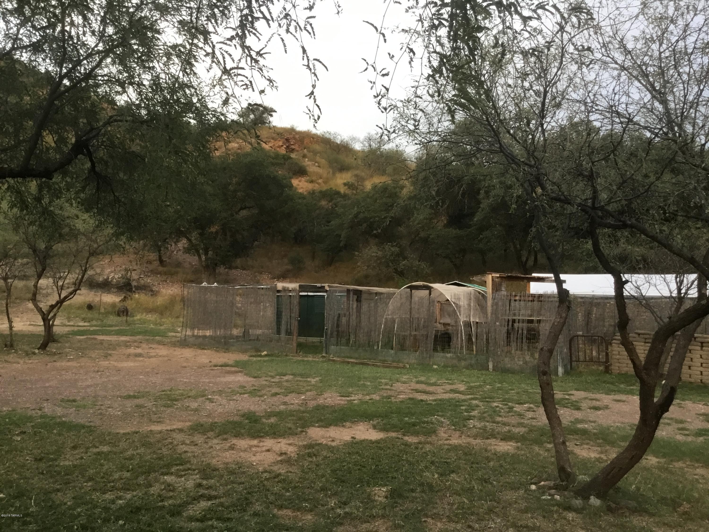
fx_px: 635
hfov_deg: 58.4
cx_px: 354
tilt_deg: +3.0
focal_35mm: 31
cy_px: 266
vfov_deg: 45.4
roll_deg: -1.9
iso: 32
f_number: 2.4
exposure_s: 1/30
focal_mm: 3.3
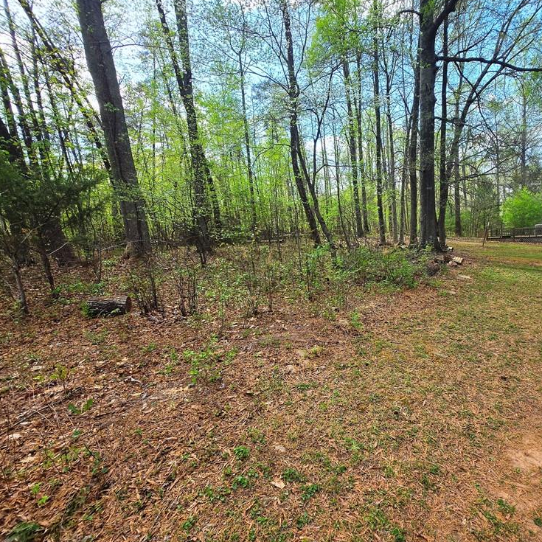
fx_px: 283
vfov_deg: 87.4
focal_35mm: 16
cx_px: 340
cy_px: 272
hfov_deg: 85.7
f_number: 2.2
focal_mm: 1.7
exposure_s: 1/343
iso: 25
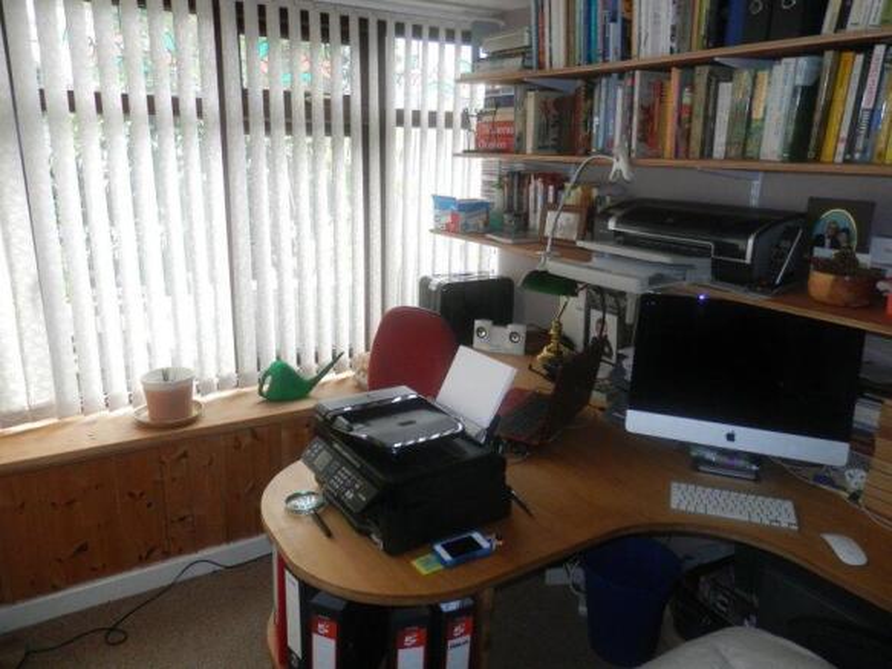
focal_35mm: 25
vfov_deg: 54.9
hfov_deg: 69.4
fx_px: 644
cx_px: 446
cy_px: 334
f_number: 3
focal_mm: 4.5
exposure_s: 1/125
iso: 160
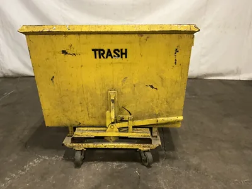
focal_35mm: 29
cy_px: 94
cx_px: 126
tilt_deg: -21.4
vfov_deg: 48.2
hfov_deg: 61.7
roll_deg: +0.8
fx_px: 211
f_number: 1.8
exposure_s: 1/55
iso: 320
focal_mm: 3
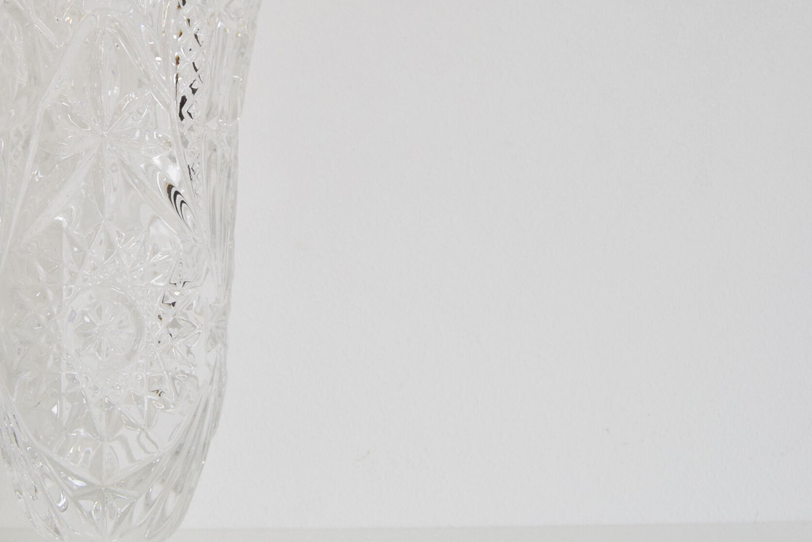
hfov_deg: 36.8
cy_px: 211
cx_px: 101
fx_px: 1149
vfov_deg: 26.5
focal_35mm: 51
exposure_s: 1/200
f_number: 7.1
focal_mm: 19
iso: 1600
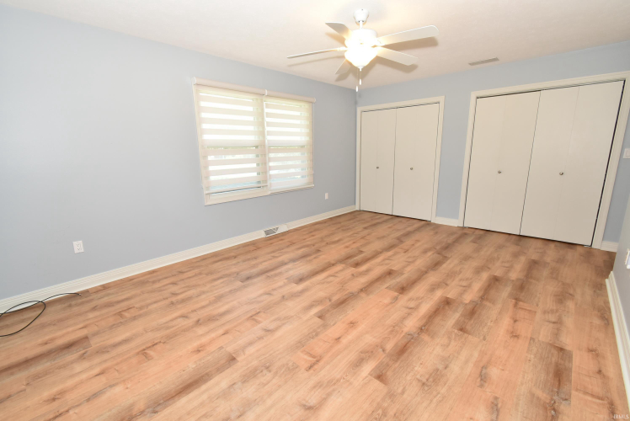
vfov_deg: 77.4
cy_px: 210
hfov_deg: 100.3
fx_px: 263
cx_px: 315
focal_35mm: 15
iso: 400
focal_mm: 10
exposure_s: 1/15
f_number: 9
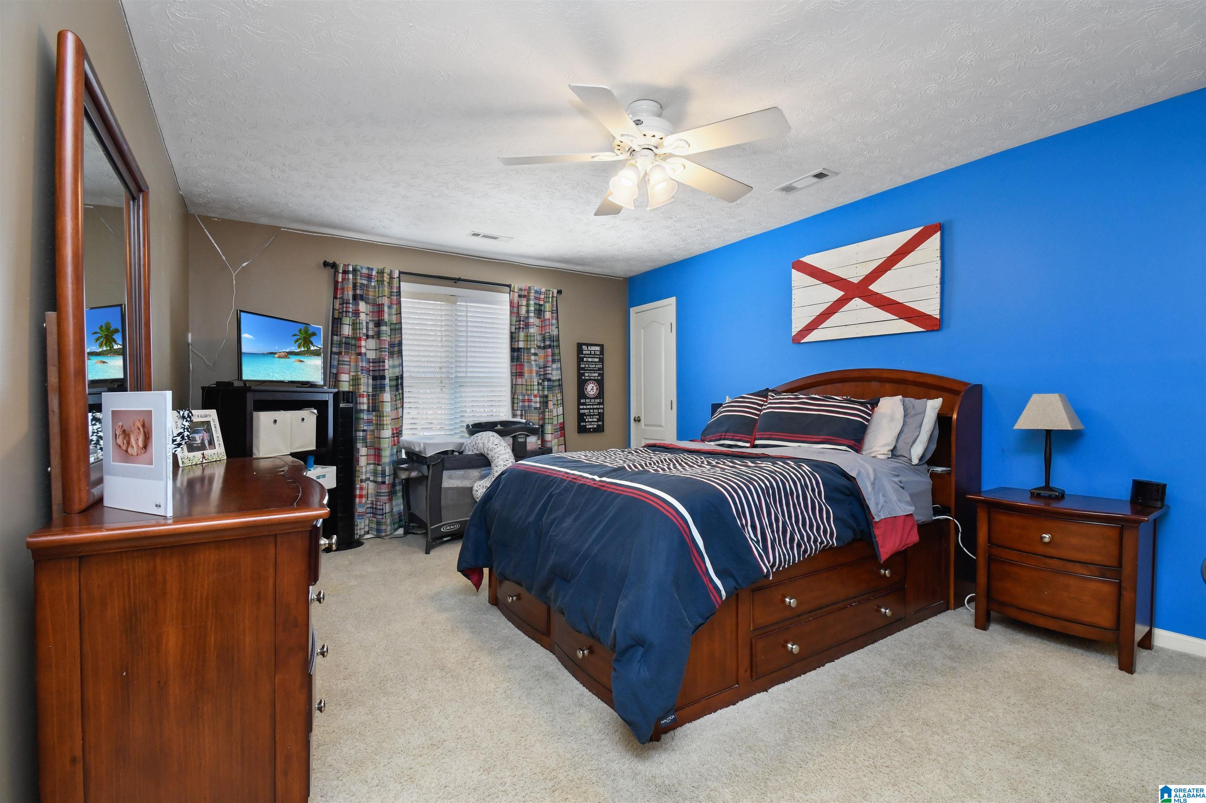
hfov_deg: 100.4
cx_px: 603
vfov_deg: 77.2
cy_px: 402
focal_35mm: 15
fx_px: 502
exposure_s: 1/350
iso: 1250
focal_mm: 10
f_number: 11
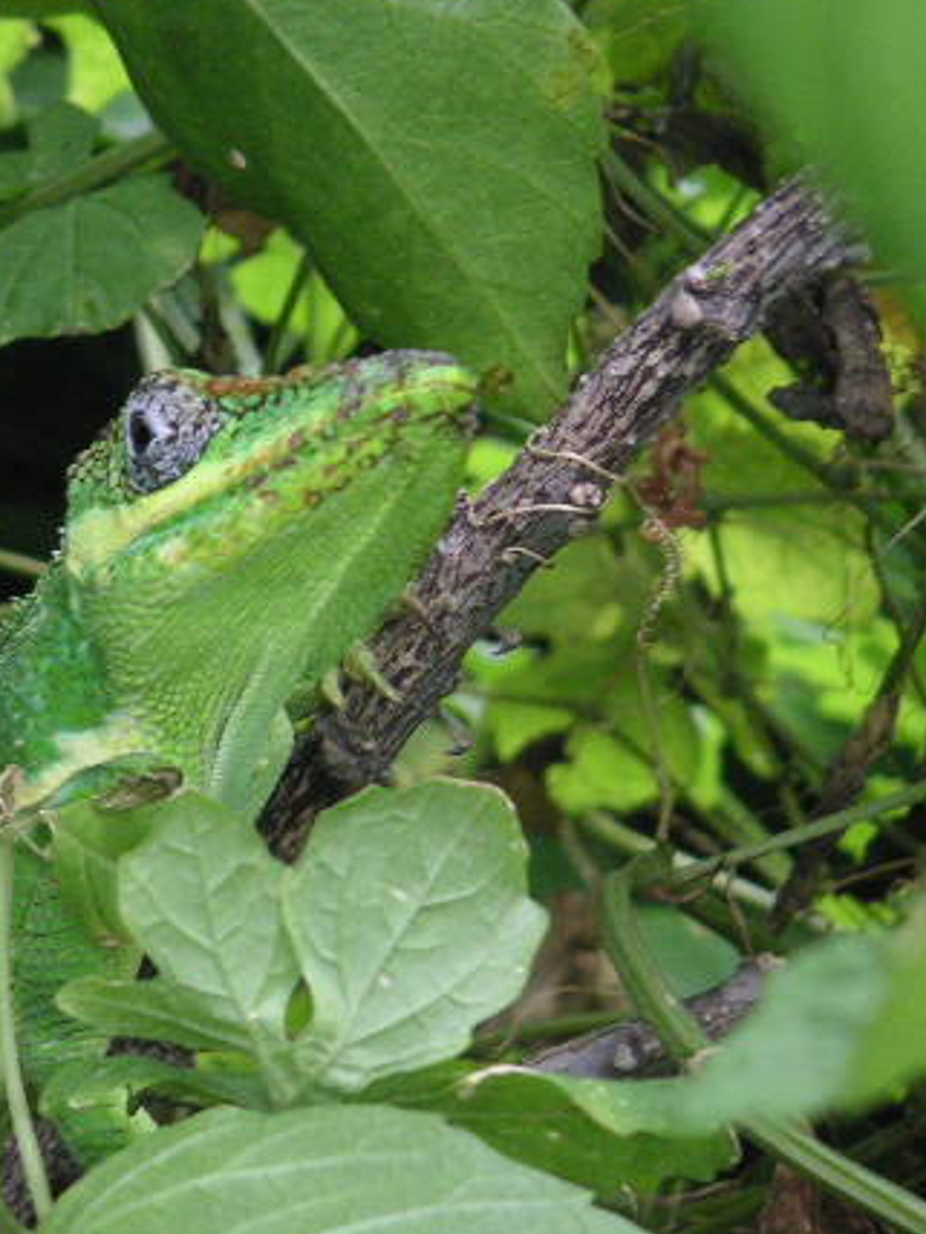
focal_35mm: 166
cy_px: 603
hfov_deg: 8.9
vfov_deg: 11.9
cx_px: 153
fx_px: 5921
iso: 160
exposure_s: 1/111
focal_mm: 17.1
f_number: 3.6
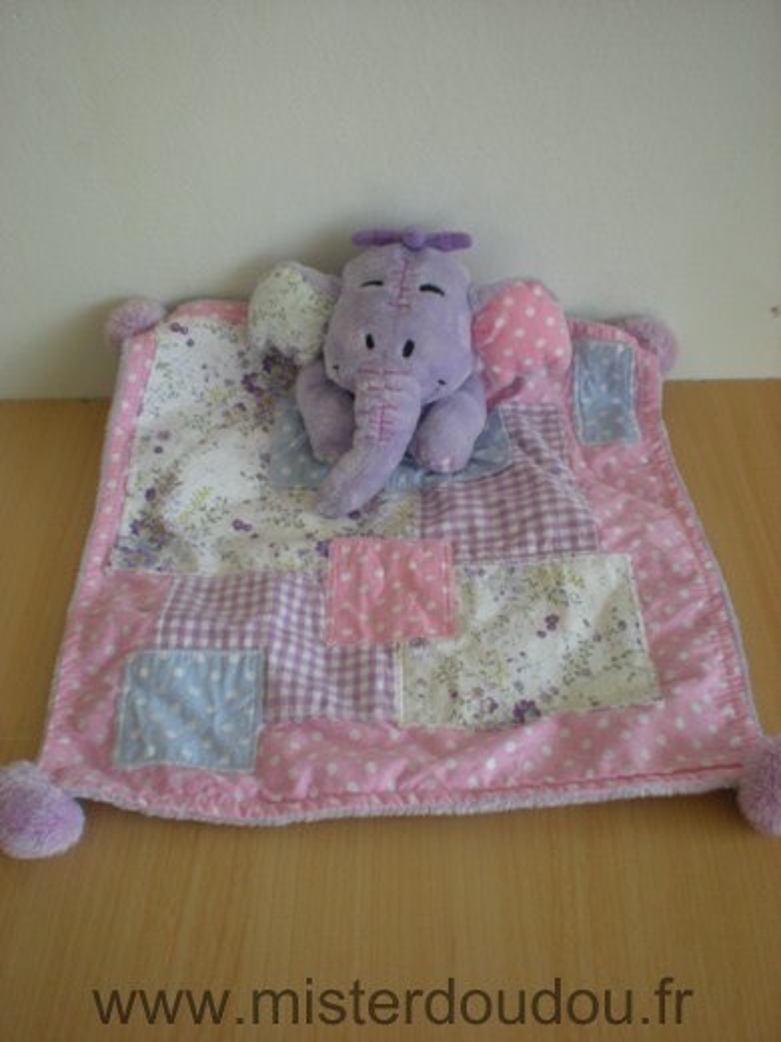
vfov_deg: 49.0
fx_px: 1143
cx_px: 390
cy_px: 521
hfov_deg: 37.7
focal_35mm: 38
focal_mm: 6.3
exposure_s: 1/125
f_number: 3.1
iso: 100
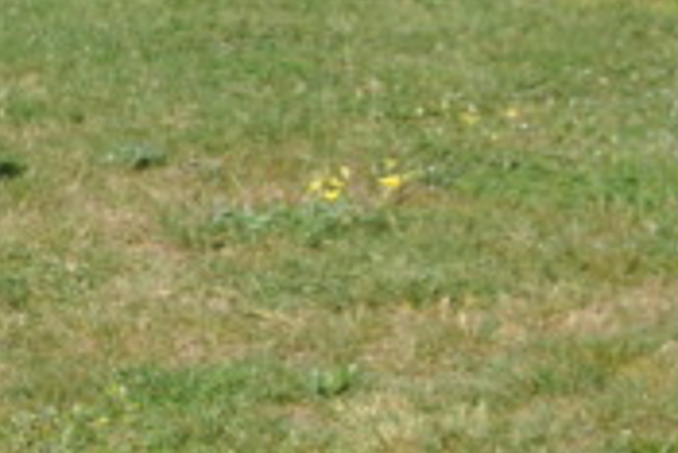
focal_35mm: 178
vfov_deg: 7.7
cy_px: 76
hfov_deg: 10.9
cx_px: -471
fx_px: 3355
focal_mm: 26
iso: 100
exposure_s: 1/320
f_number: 9
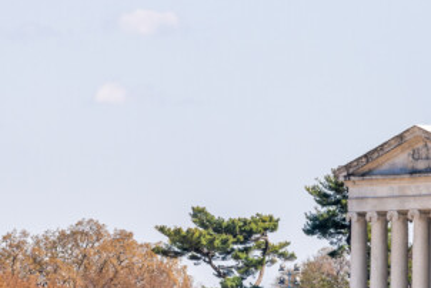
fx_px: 9515
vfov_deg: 1.7
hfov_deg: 2.6
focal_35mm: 794
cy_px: 257
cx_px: 411
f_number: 8
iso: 100
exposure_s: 1/400
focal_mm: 200
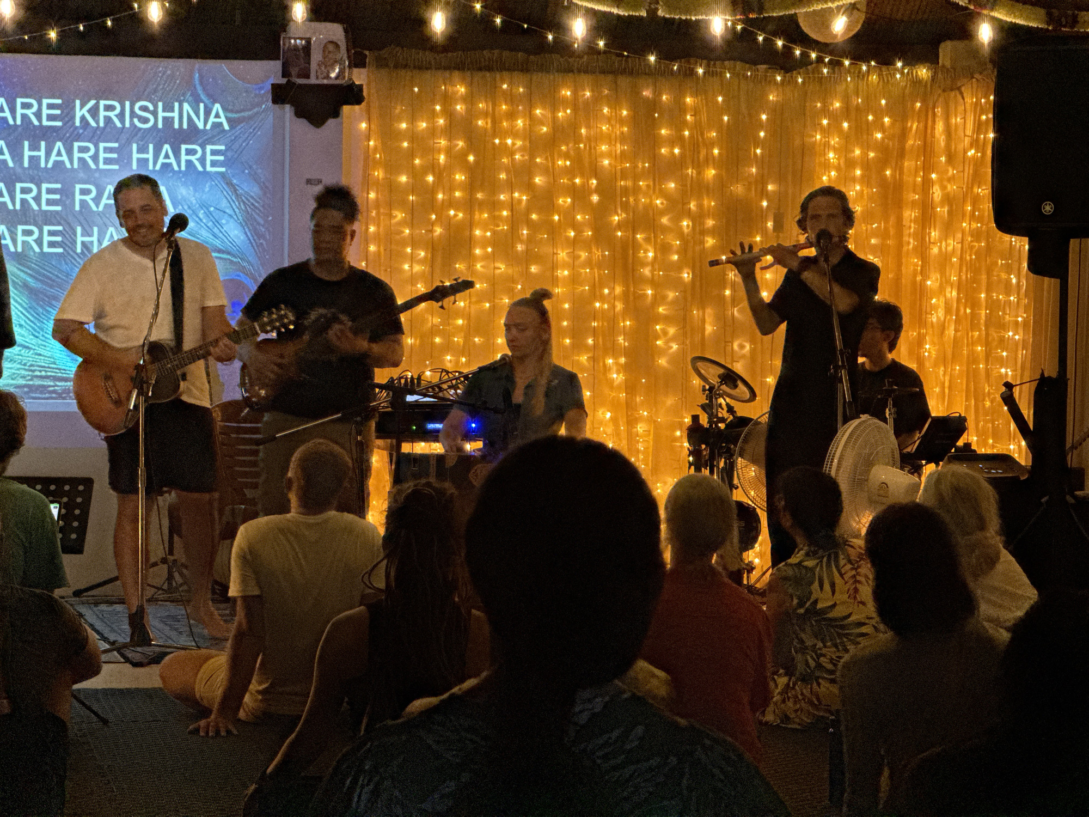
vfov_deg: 12.3
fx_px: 3775
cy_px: 408
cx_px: 544
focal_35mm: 120
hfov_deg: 16.4
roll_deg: +0.0
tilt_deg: -0.7
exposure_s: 1/50
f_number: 2.8
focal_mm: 15.66
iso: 800
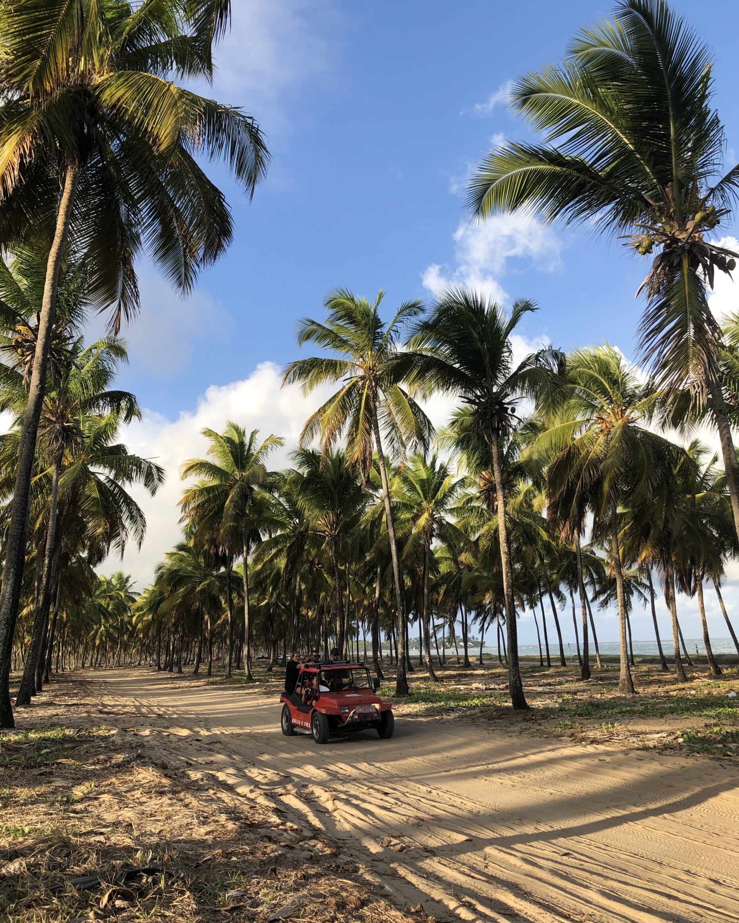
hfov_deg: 48.5
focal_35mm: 30
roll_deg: +2.2
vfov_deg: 58.8
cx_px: 377
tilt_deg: +13.9
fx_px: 820
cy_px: 458
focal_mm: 3.99
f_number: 1.8
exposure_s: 1/800
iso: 20
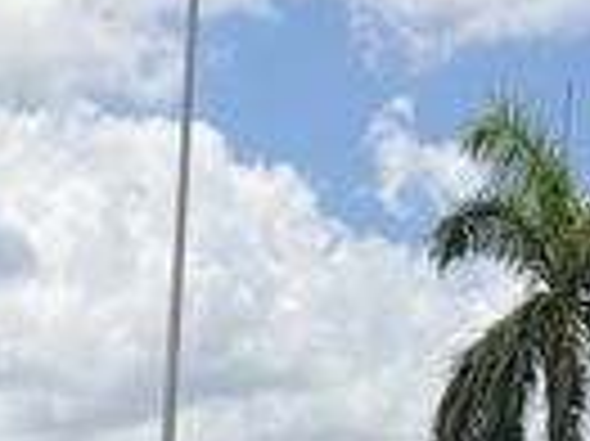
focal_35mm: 117
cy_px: 963
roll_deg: +0.8
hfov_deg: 16.2
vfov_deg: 11.1
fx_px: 1992
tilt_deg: -2.2
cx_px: -122
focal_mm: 6.76
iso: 100
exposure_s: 1/3584
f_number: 1.78
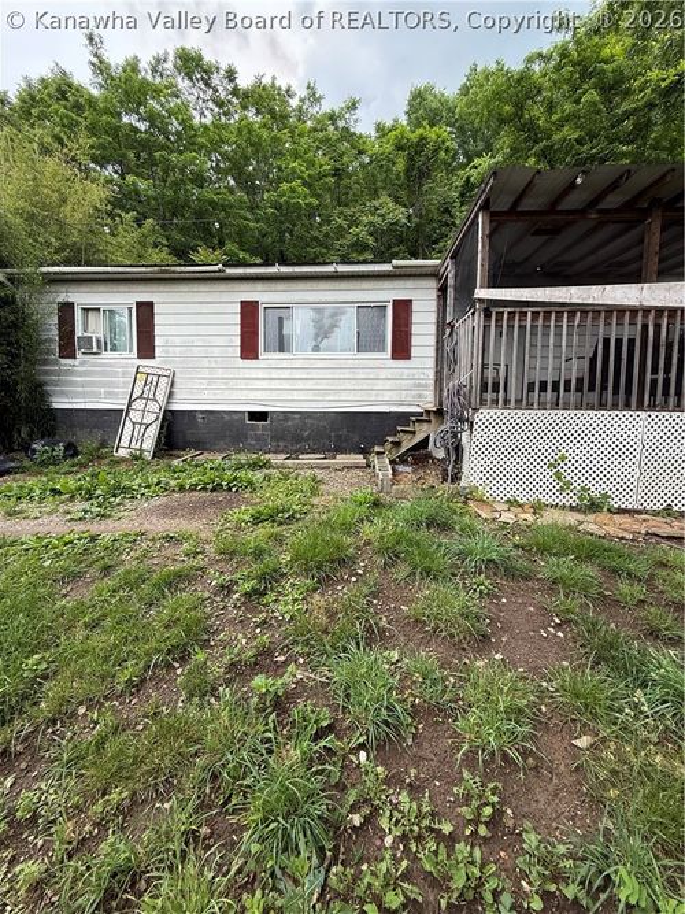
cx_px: 342
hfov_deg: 85.7
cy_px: 457
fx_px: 370
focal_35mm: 14
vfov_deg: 102.1
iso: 50
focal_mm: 2.22
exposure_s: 1/297
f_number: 2.2
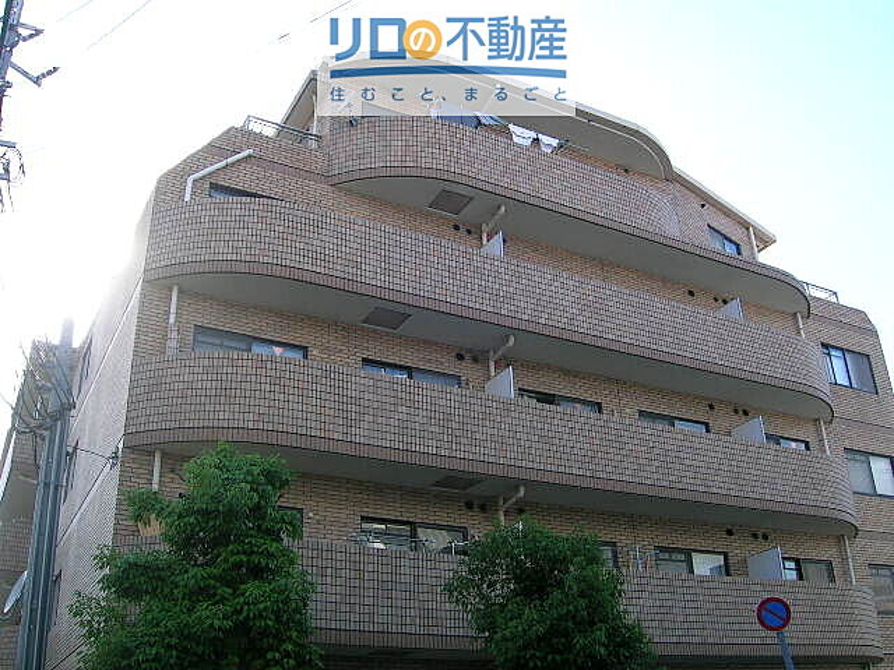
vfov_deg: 40.7
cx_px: 447
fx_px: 904
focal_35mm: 35
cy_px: 335
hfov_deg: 52.6
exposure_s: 1/150
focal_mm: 5.4
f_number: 4.8
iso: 50
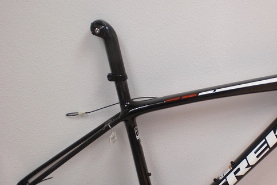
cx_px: 187
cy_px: 133
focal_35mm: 56
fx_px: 431
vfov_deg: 24.0
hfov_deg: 35.3
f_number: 3.1
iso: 200
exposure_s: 1/80
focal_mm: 6.3
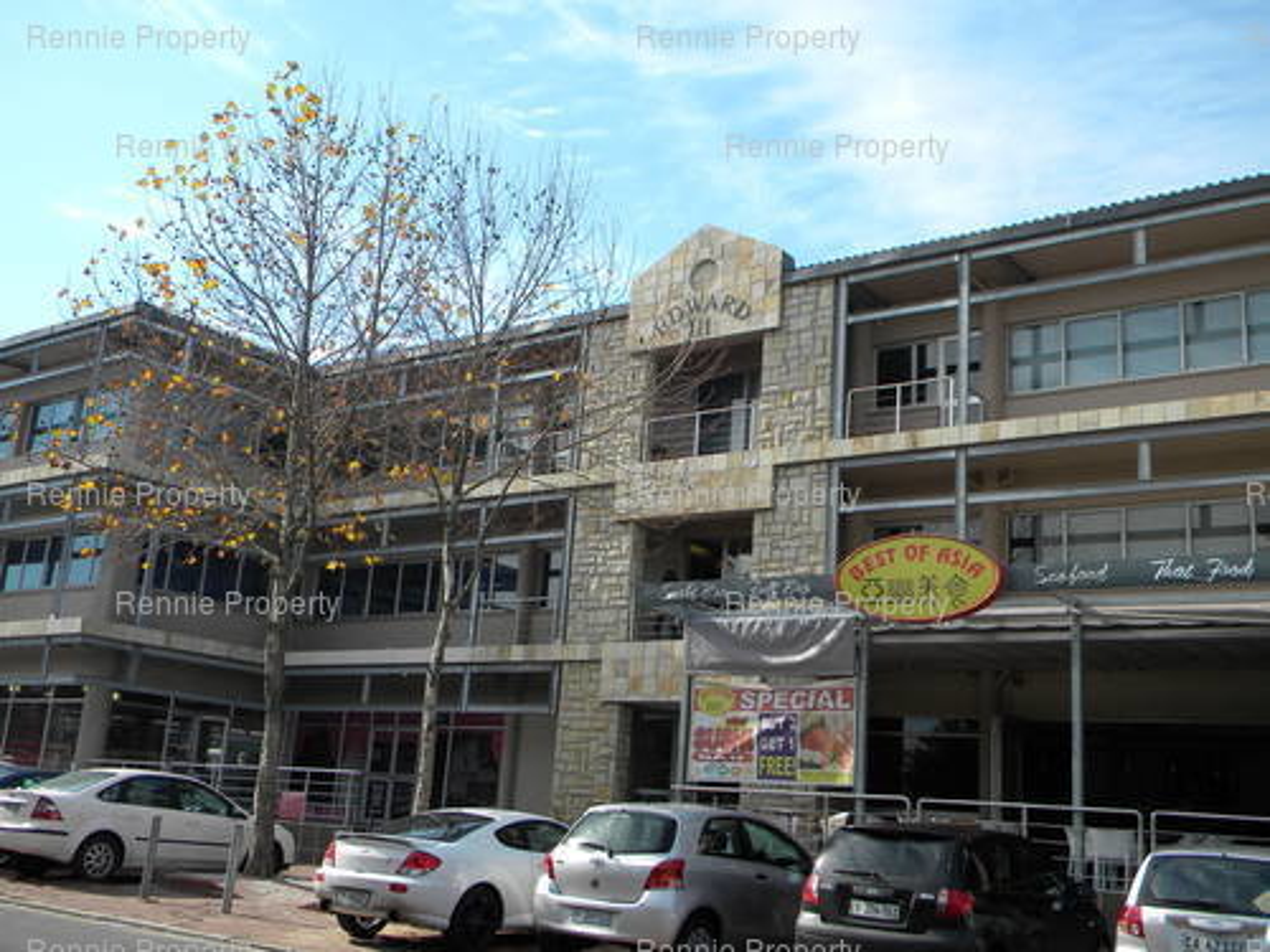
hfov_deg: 51.4
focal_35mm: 36
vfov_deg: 39.7
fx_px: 1321
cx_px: 635
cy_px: 476
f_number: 3.7
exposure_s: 1/464
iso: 80
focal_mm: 6.4
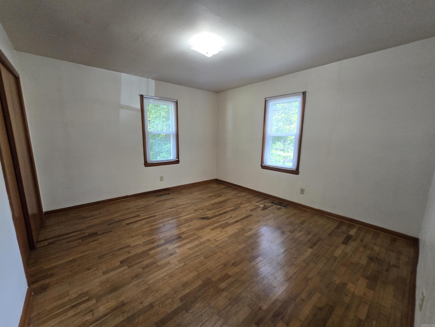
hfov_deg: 106.2
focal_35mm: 13
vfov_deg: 89.9
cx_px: 218
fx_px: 163
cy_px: 164
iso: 250
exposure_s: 1/60
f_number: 2.2
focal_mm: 2.2
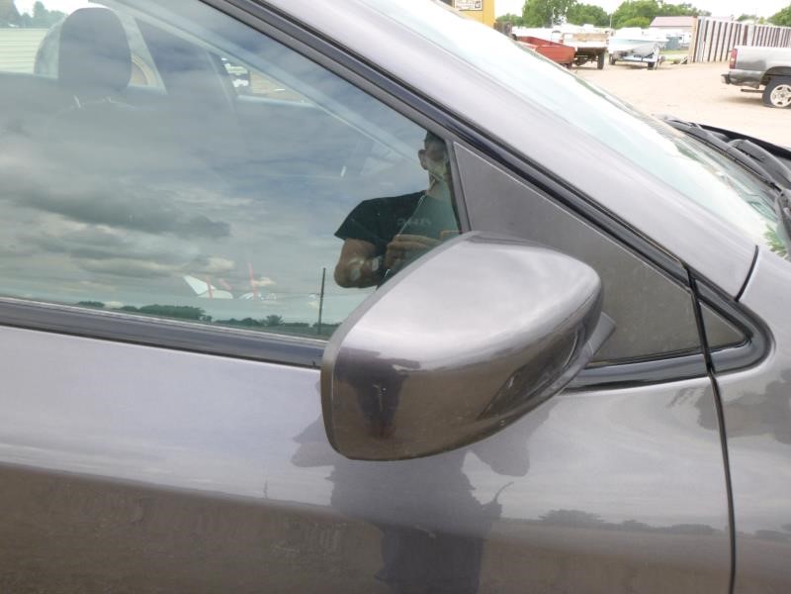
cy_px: 297
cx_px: 396
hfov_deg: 69.4
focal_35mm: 25
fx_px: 571
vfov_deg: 54.9
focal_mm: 4.5
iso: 100
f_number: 3.9
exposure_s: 1/80
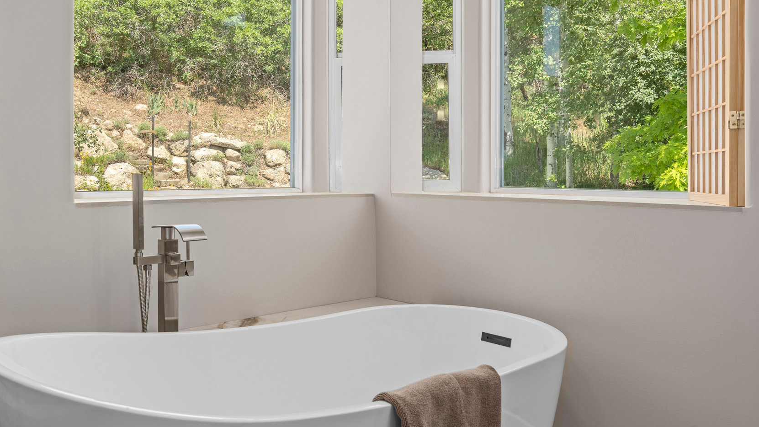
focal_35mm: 31
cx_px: 314
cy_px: 170
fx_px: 624
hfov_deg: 62.2
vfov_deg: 37.6
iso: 320
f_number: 9
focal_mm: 24
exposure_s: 1/15
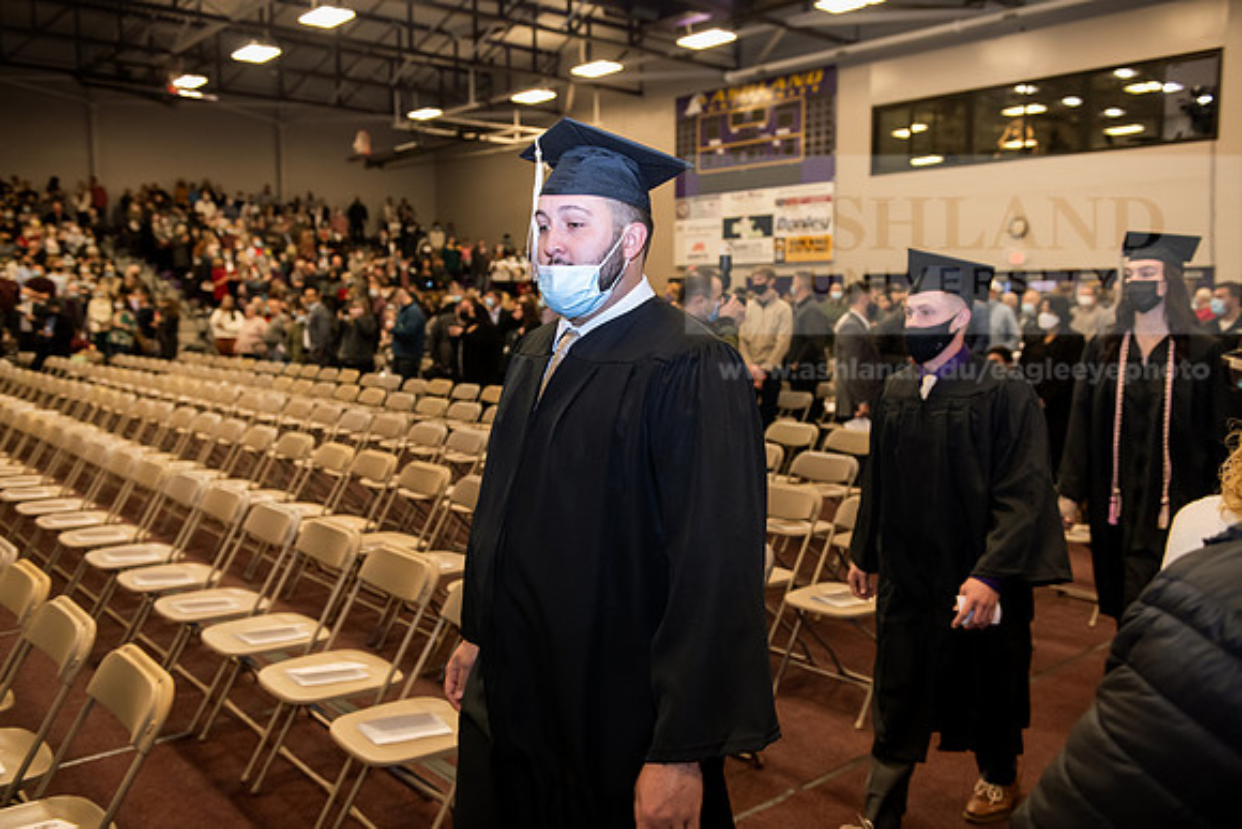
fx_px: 1070
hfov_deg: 60.3
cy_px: 414
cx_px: 621
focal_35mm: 31
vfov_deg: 42.3
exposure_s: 1/200
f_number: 3.5
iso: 1600
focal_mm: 31
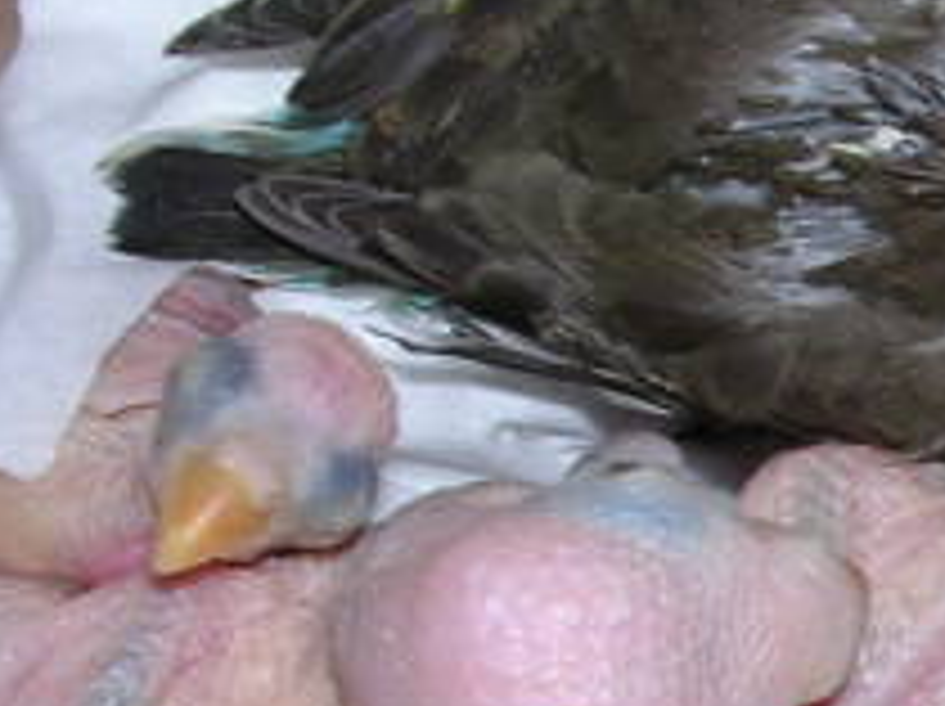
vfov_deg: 12.7
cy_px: 625
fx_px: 3163
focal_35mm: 116
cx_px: 1422
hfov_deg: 15.6
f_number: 5.6
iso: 100
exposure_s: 1/60.1
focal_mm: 5.8
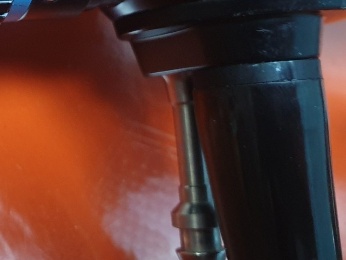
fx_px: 780
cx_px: -95
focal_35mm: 78
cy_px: -41
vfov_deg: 18.1
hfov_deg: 22.5
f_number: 2.4
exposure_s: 1/50
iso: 320
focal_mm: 4.3
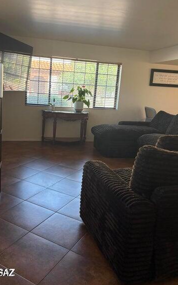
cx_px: 70
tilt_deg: -9.2
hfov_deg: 40.4
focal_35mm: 31
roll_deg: -3.5
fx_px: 240
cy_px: 127
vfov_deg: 61.1
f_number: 1.6
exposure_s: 1/120
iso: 125
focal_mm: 5.96
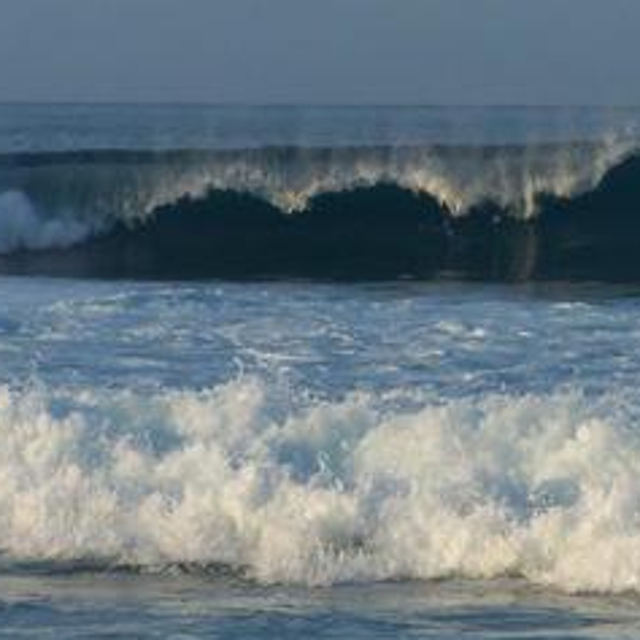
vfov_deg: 6.1
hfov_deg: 6.1
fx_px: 5961
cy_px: 361
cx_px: 664
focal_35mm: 285
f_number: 4.5
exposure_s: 1/640
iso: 80
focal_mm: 23.1
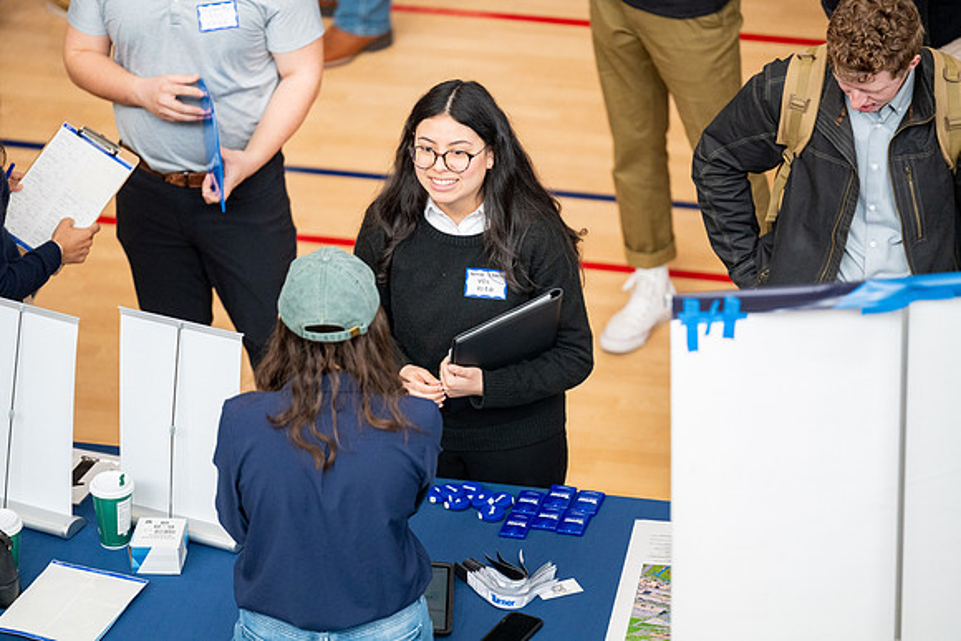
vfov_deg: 6.9
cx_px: 480
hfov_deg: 10.3
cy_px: 320
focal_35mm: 200
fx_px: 5340
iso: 3200
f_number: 2.8
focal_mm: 200
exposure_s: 1/800
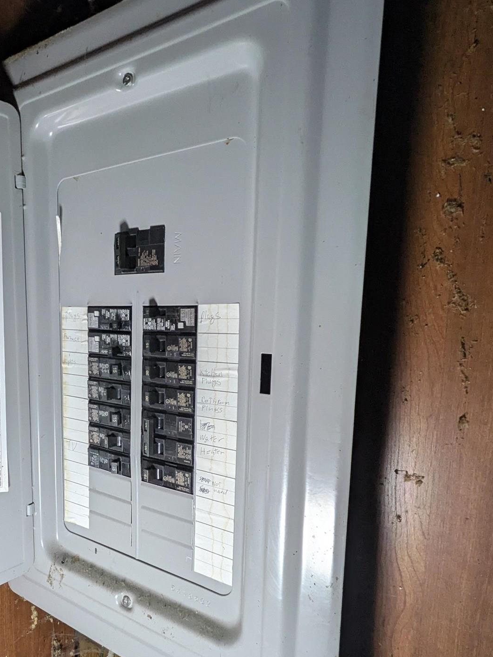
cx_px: 126
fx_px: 437
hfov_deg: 56.1
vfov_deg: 73.7
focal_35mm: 23
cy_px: 360
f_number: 2.2
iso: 163
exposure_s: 1/247
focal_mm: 1.85
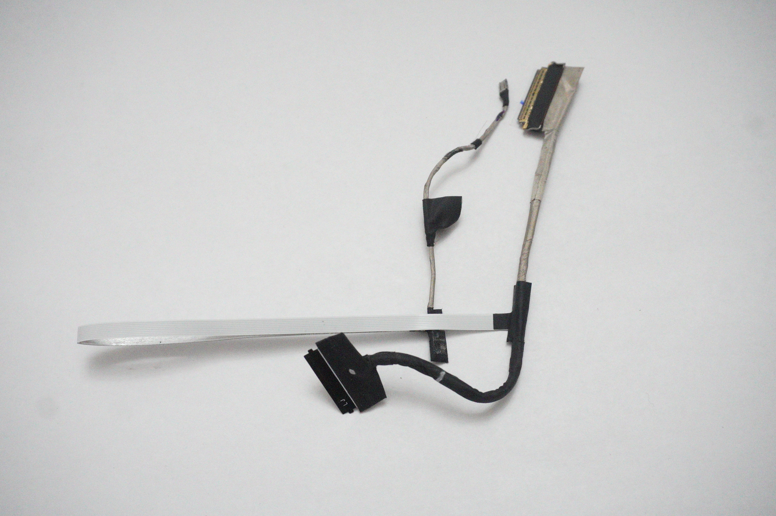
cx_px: 388
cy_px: 258
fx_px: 840
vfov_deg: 34.1
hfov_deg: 49.6
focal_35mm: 39
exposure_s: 1/200
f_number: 5.6
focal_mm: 26
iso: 12800
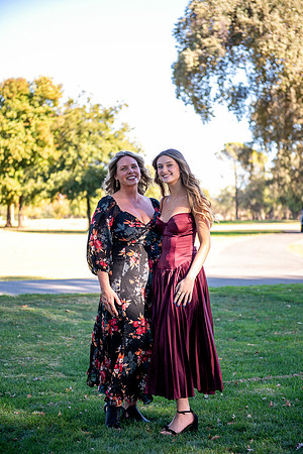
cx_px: 152
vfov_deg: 28.8
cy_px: 227
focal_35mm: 70
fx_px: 884
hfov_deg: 19.5
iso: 320
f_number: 2.8
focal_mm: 70
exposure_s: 1/640
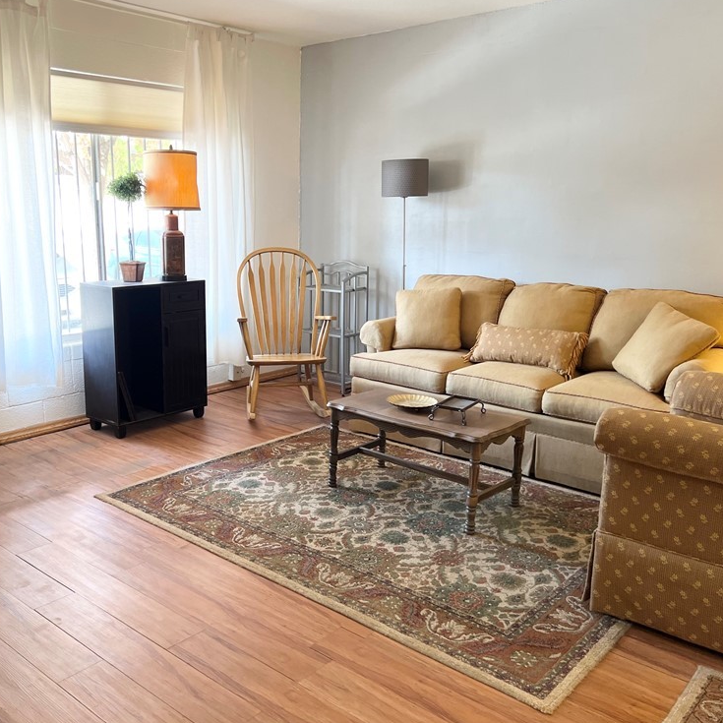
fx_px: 756
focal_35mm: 32
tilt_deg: -13.1
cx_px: 300
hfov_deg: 50.9
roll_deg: +0.3
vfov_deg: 51.1
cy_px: 364
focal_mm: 5.7
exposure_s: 1/60
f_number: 1.5
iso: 64
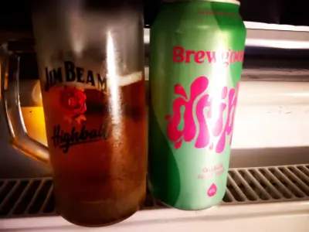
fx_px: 250
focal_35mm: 28
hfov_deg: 63.4
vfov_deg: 49.7
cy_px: 116
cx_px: 154
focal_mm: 3.54
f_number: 2
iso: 1426
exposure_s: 1/20
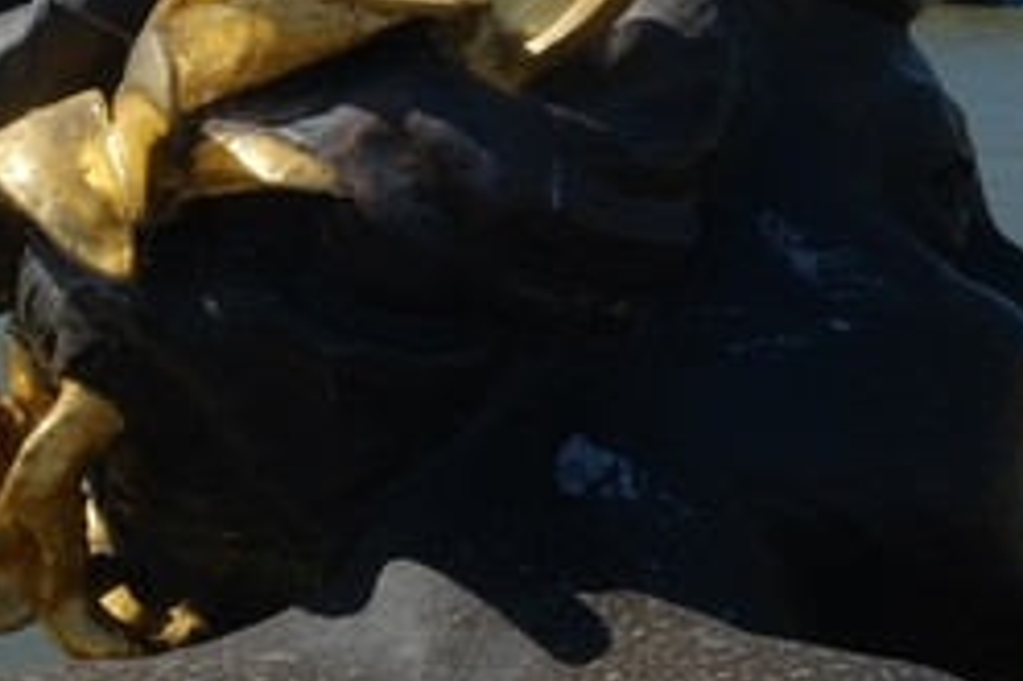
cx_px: 223
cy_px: -72
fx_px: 3010
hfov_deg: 19.1
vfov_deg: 12.7
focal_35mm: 106
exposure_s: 1/420
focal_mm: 27
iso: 200
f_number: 11
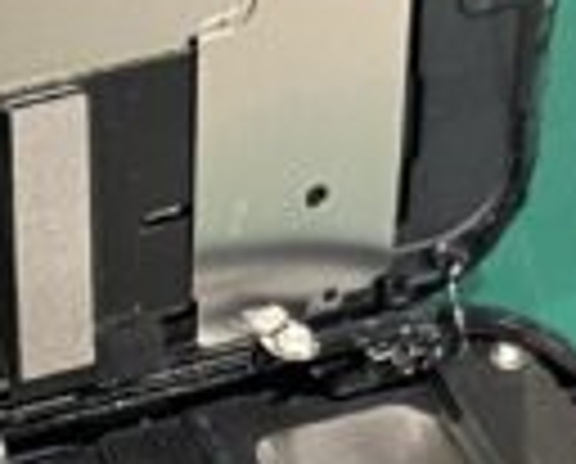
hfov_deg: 10.3
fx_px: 3041
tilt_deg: -52.8
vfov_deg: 8.5
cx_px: -428
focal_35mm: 178
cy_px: 669
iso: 250
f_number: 1.8
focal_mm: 4.25
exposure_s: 1/50
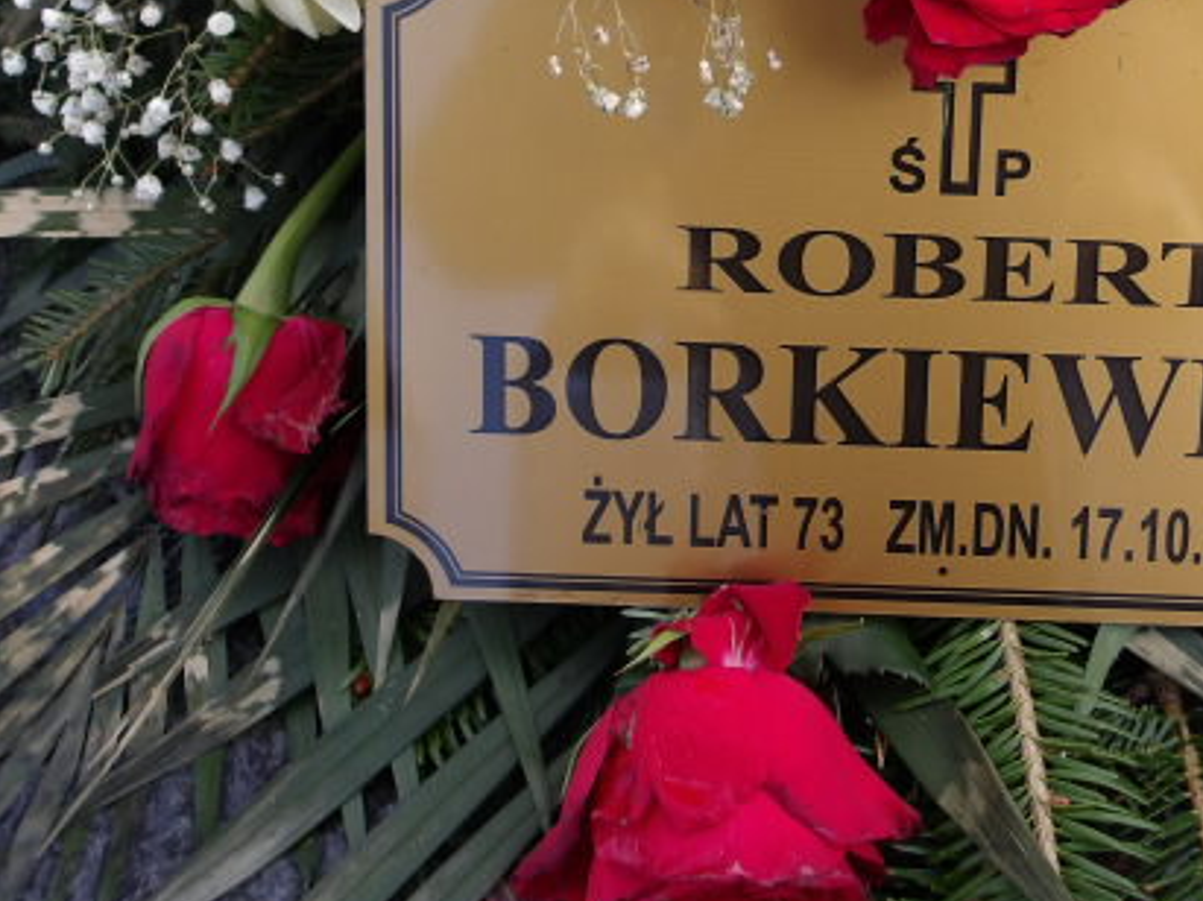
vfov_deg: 27.3
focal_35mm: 53
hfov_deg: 35.7
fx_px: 1841
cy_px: 266
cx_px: 837
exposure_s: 1/244
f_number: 3.3
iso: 100
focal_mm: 6.1
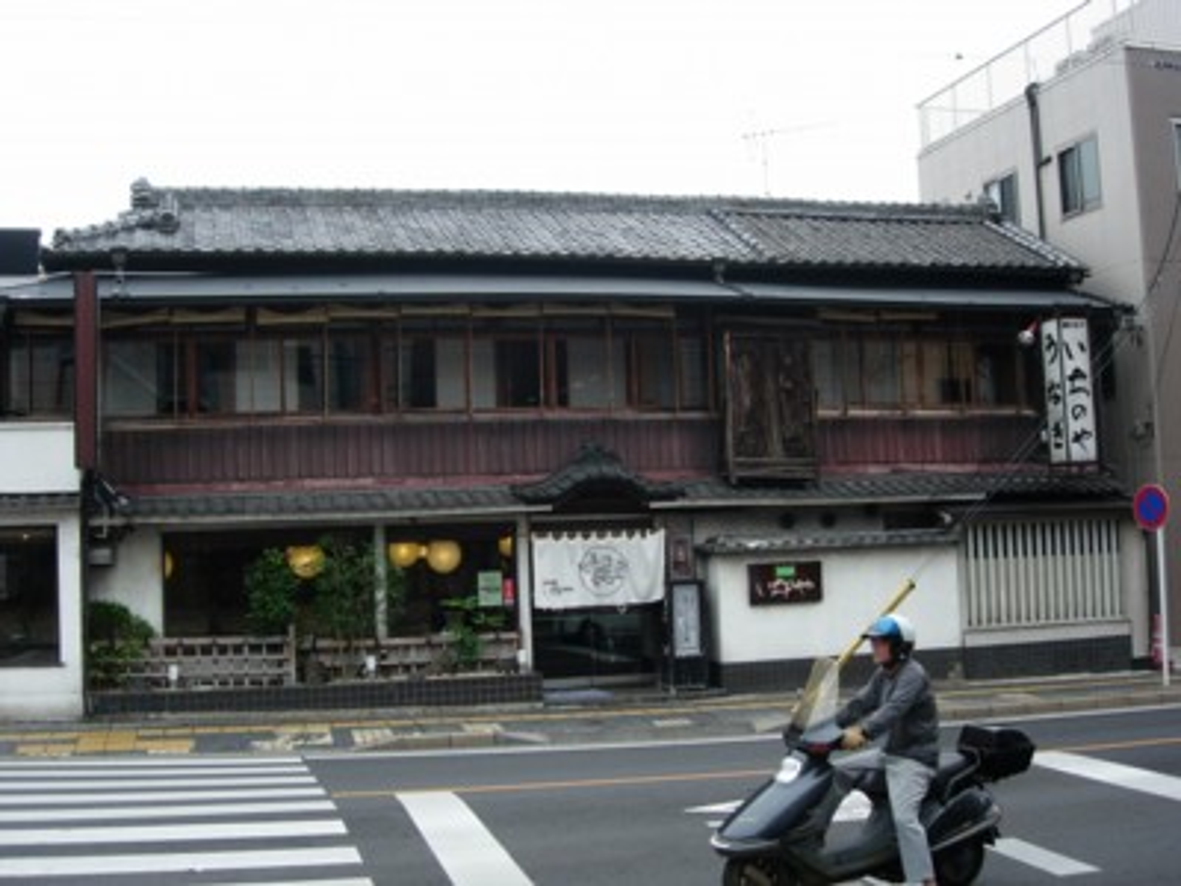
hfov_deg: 45.8
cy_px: 443
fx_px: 1399
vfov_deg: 35.1
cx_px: 590
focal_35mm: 41
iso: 64
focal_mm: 8.5
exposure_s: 1/264
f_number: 2.9
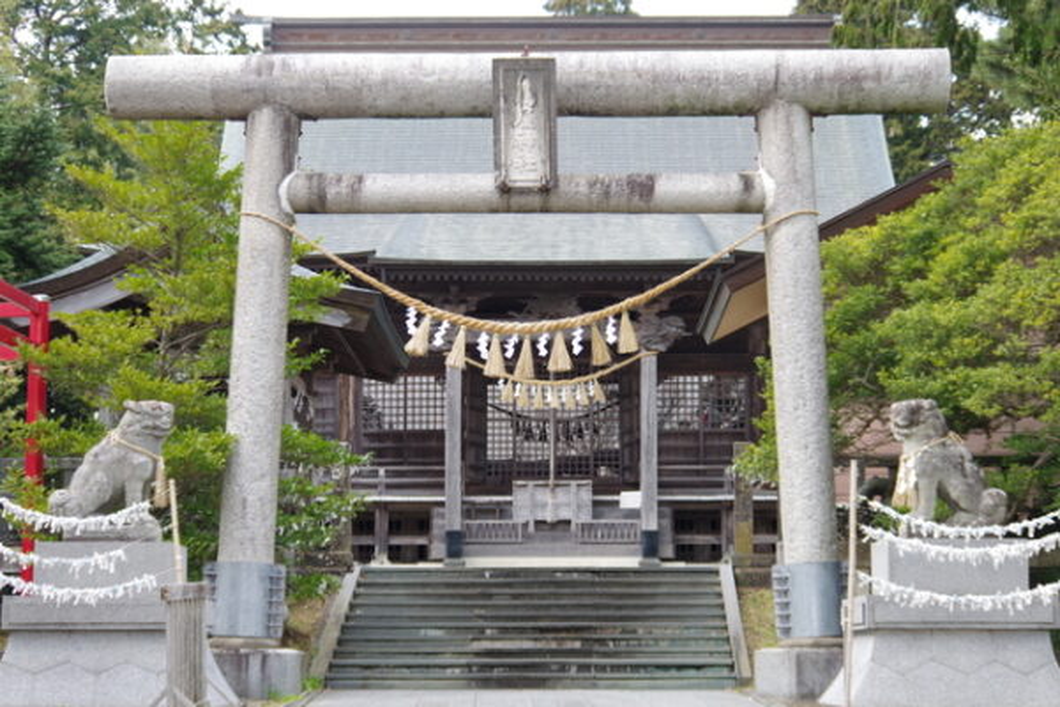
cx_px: 530
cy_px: 354
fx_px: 2208
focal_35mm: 75
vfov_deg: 18.2
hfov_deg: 27.0
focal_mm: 50
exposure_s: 1/200
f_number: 4
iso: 400
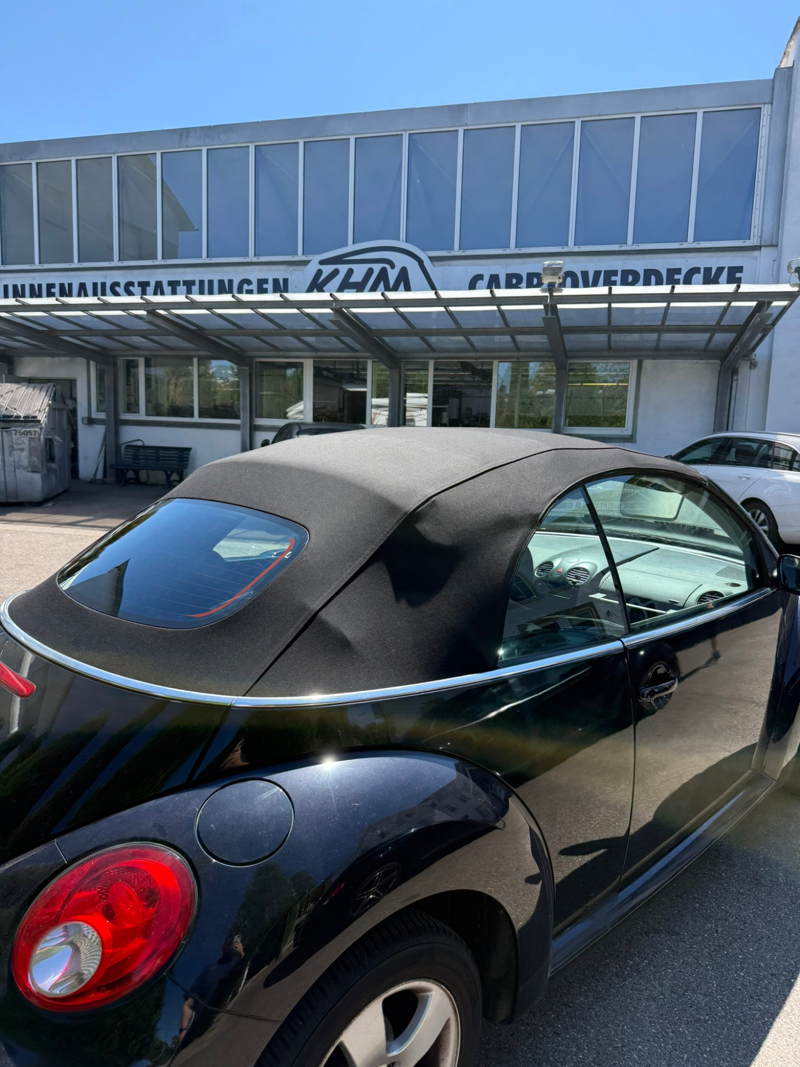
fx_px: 740
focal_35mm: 24
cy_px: 534
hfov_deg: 56.8
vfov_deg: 71.6
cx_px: 400
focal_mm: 6.76
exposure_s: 1/2232
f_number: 1.78
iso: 100
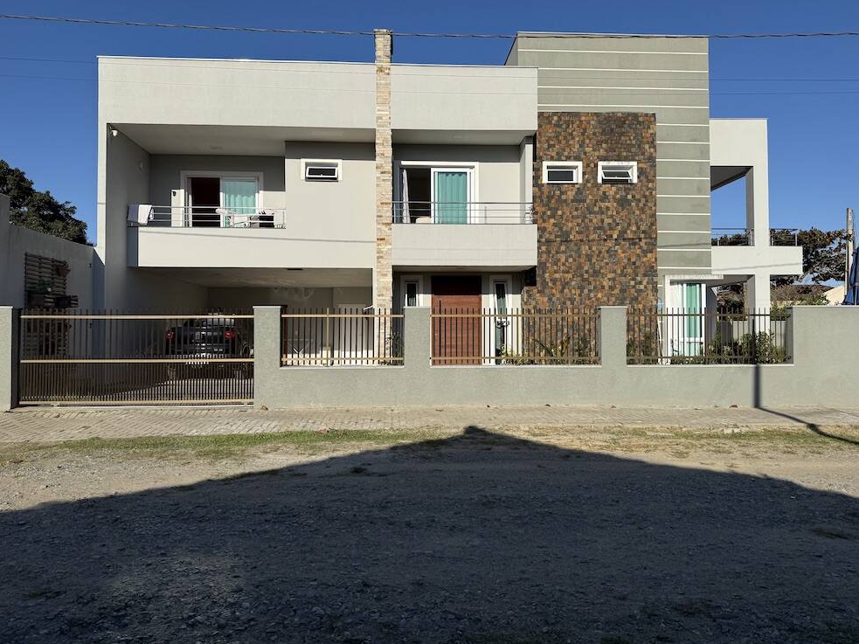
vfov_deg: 54.9
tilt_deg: +2.0
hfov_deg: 69.4
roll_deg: +0.0
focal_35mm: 25
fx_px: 620
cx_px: 434
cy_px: 320
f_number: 1.78
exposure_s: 1/8130
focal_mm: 6.76
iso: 80
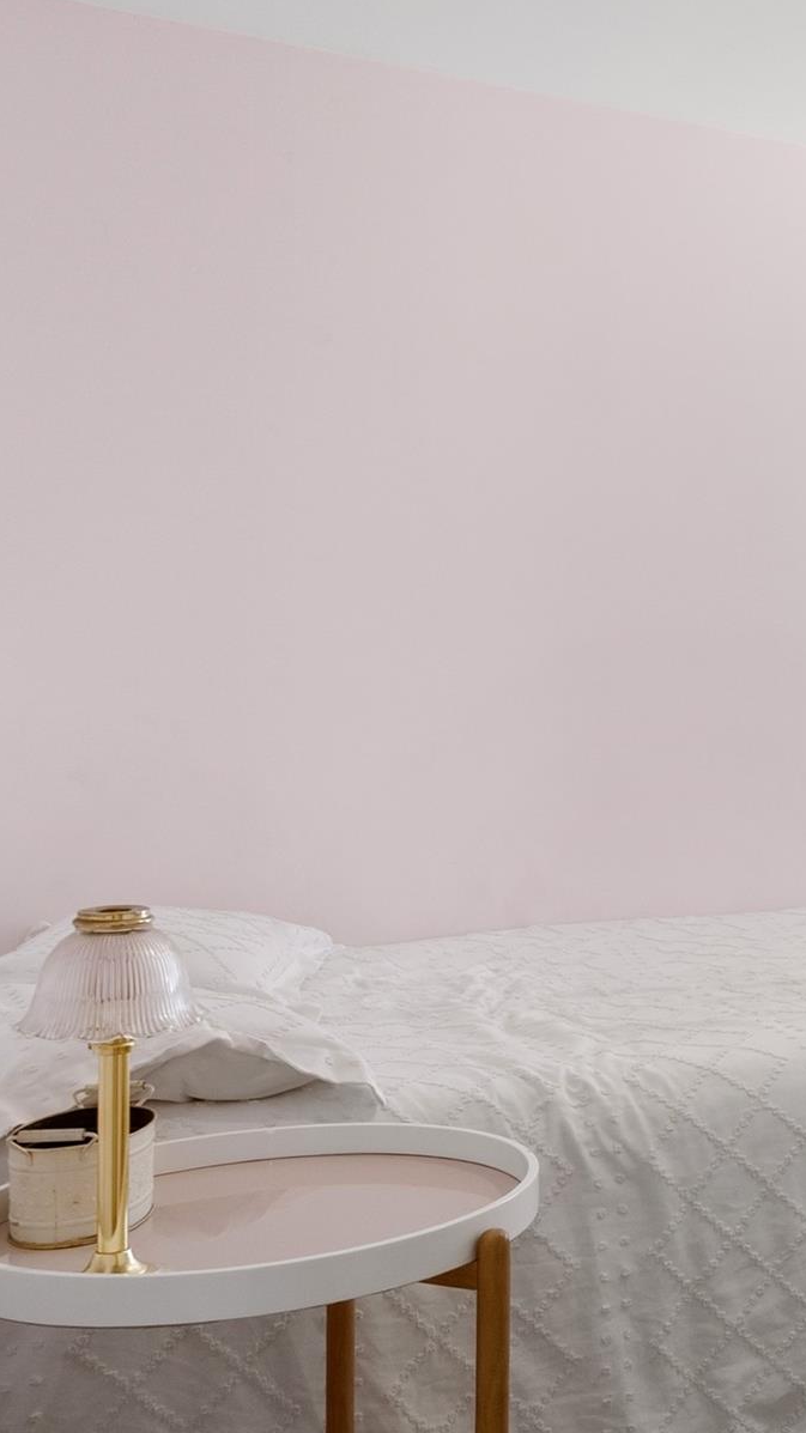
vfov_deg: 47.3
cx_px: 1186
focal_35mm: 43
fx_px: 1634
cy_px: 775
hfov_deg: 22.9
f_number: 8
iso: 800
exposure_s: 1/8
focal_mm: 16
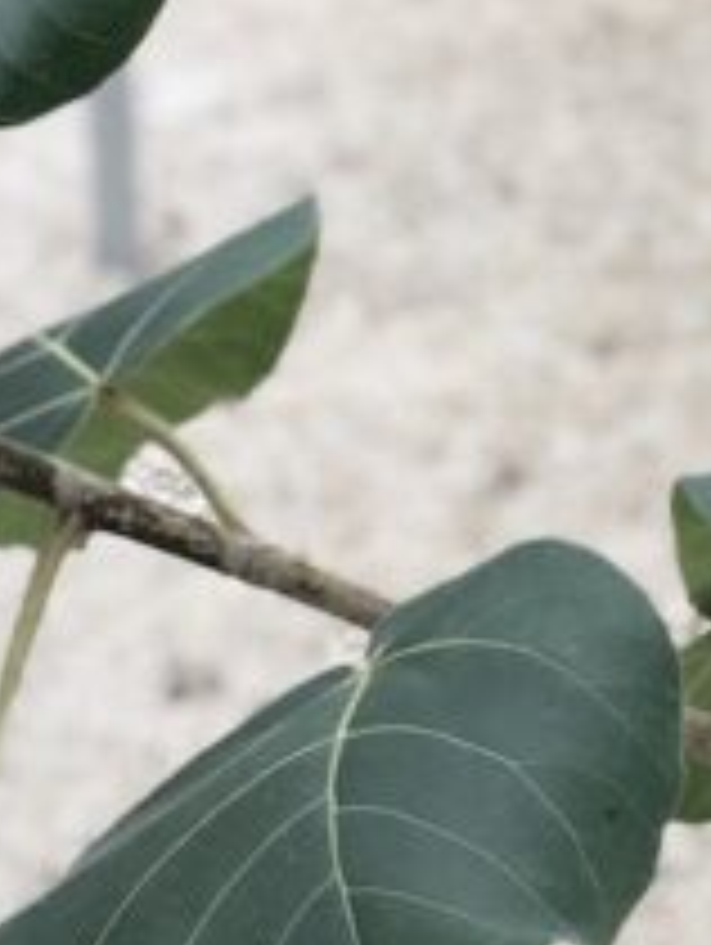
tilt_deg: -46.0
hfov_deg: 11.1
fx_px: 3608
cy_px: 1114
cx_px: 0
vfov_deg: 14.5
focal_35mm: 132
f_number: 2.4
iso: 32
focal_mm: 6
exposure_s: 1/60
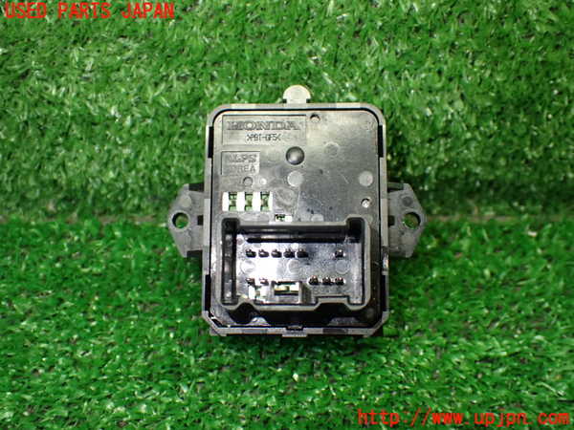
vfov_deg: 35.1
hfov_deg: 45.8
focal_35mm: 41
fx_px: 680
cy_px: 215
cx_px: 287
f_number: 2.8
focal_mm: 7.31
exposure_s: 1/125
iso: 800
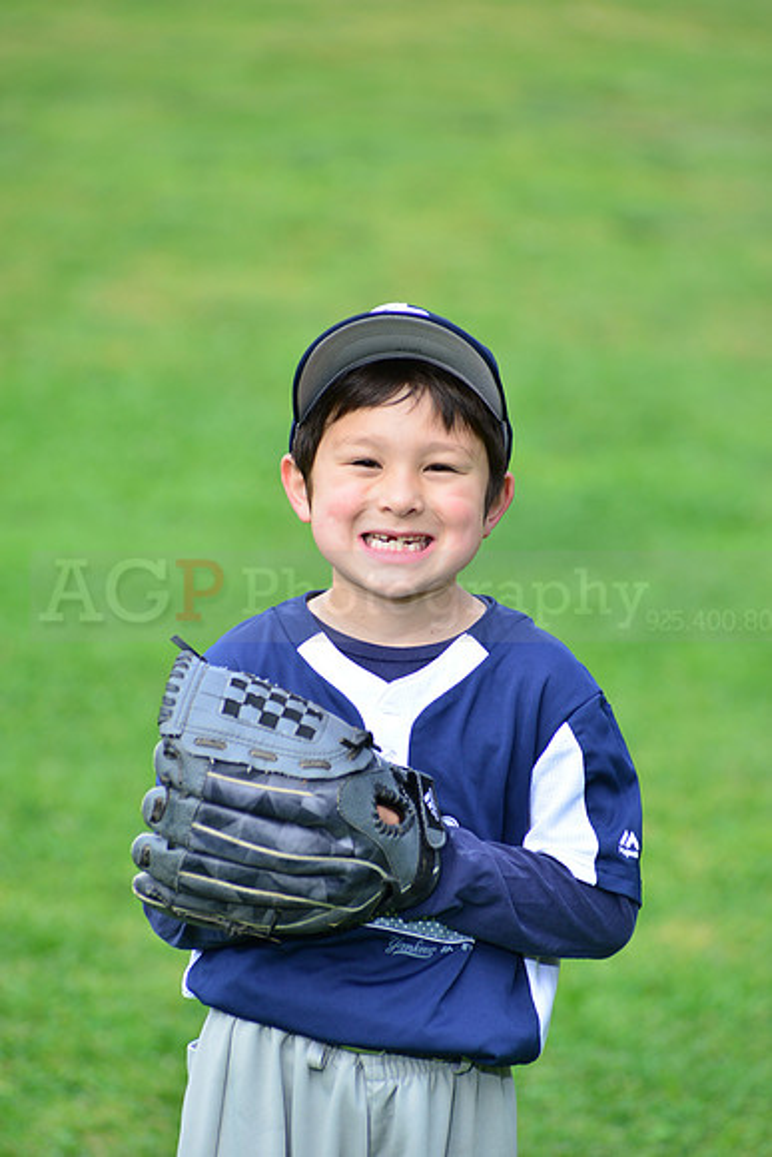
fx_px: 5947
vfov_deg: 11.1
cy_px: 578
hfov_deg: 7.4
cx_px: 386
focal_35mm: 185
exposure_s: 1/200
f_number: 5.6
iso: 320
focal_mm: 185
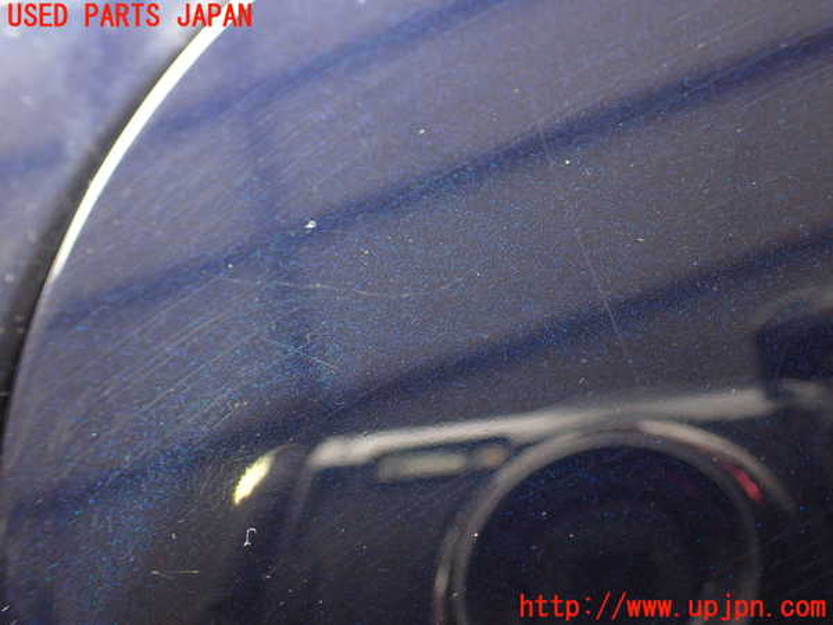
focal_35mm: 36
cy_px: 312
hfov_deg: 51.4
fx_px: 866
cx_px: 416
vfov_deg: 39.7
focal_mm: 6.37
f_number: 2.5
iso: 320
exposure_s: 1/40
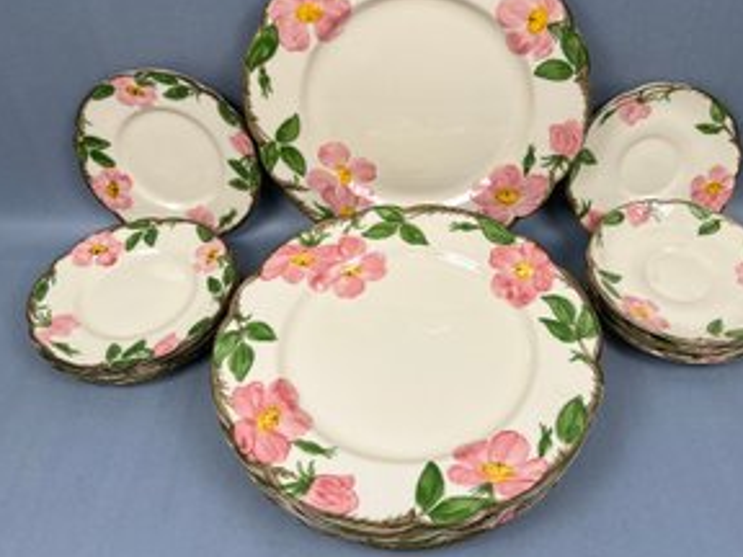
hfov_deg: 58.2
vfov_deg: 45.3
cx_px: 411
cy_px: 241
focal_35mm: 31
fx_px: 665
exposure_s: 1/171
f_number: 1.5
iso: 40
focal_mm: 5.7
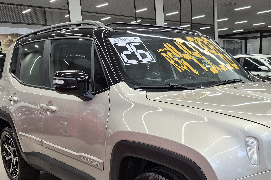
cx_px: 185
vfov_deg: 32.8
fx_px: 301
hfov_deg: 47.5
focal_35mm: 40
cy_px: 135
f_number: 1.8
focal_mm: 5.4
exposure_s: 1/120
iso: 125
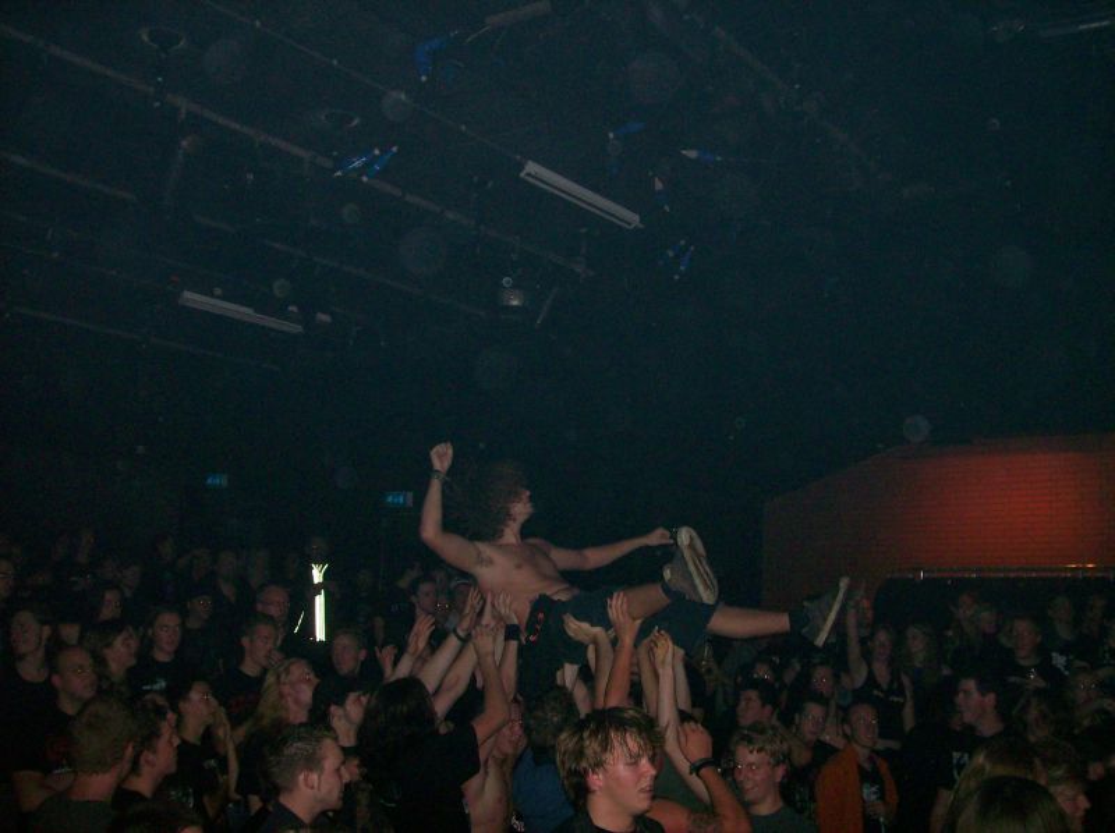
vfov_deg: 39.6
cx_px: 558
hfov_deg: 51.4
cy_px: 416
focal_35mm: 36
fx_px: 1158
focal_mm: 6
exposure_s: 1/64
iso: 140
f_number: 2.7
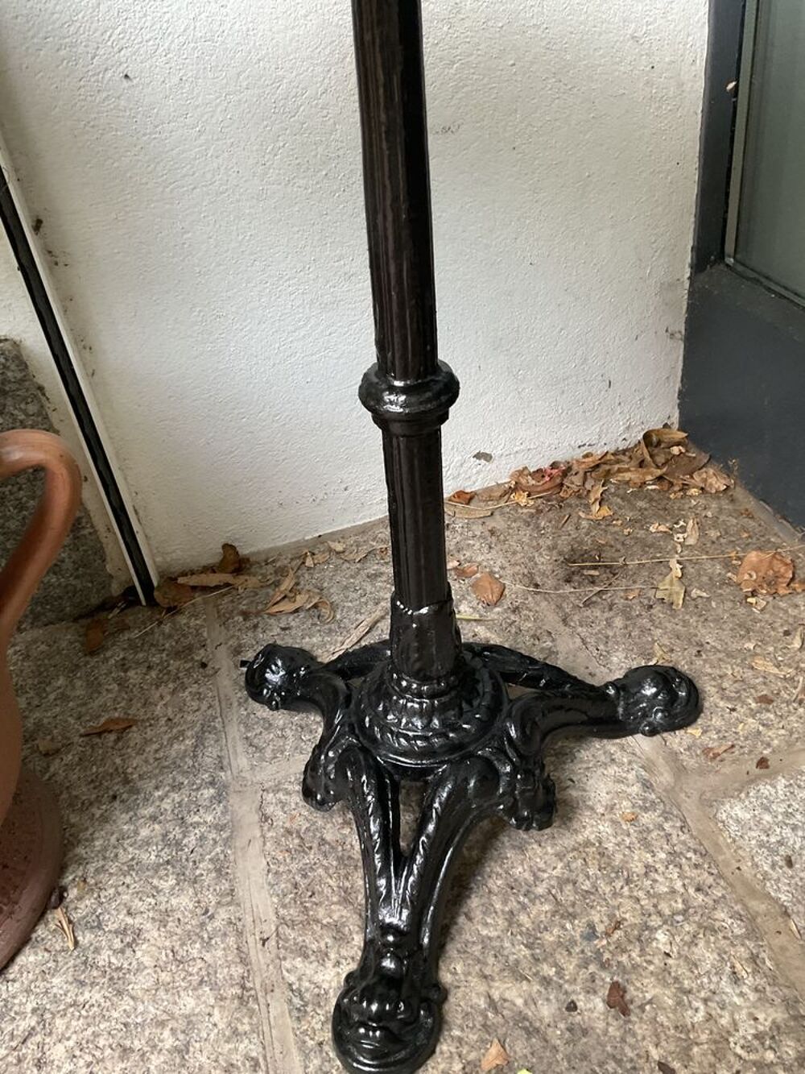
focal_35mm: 29
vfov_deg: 61.7
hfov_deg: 48.2
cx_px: 402
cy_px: 537
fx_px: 899
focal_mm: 3
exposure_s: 1/60
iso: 160
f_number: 1.8
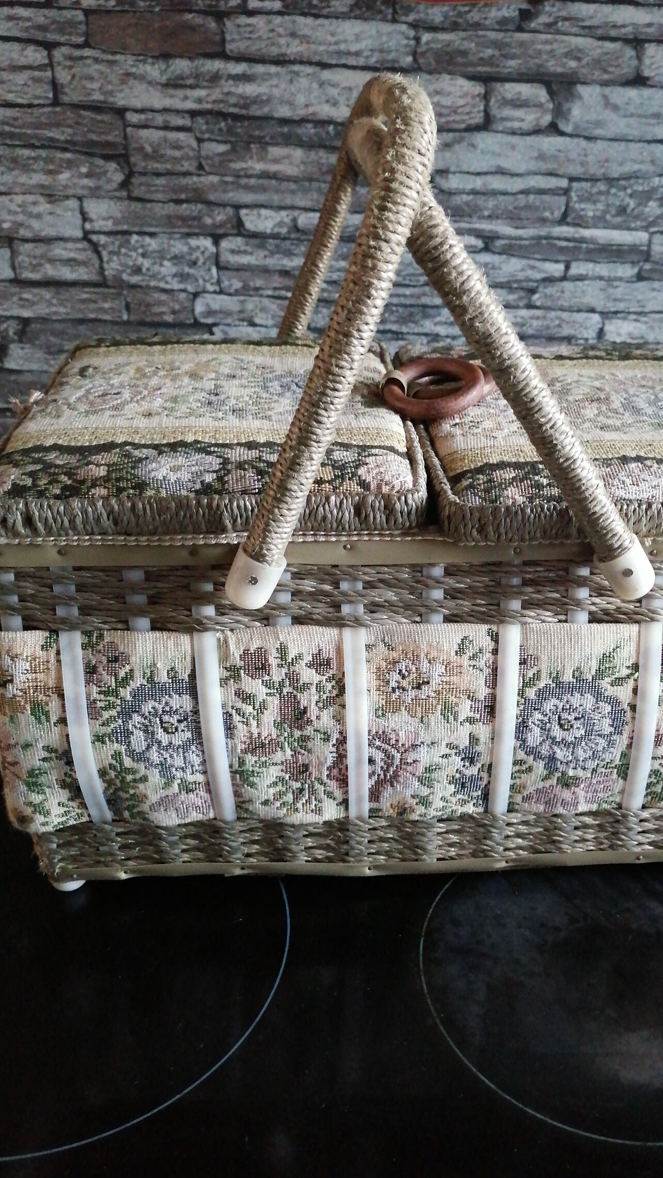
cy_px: 618
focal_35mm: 33
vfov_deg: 59.5
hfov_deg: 35.5
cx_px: 409
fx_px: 1031
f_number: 1.8
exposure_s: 1/25
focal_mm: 5.3
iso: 1048
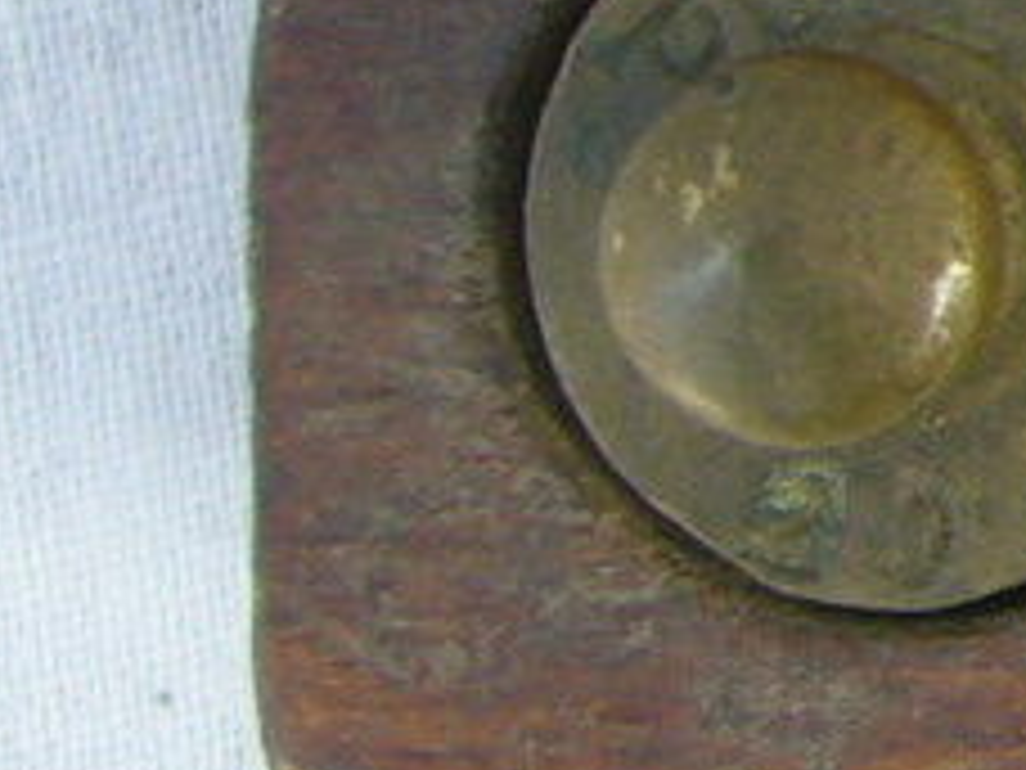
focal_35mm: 246
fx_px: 7291
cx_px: 3470
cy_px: -567
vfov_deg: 5.9
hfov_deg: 6.9
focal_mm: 5.8
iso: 80
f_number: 2.8
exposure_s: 1/80
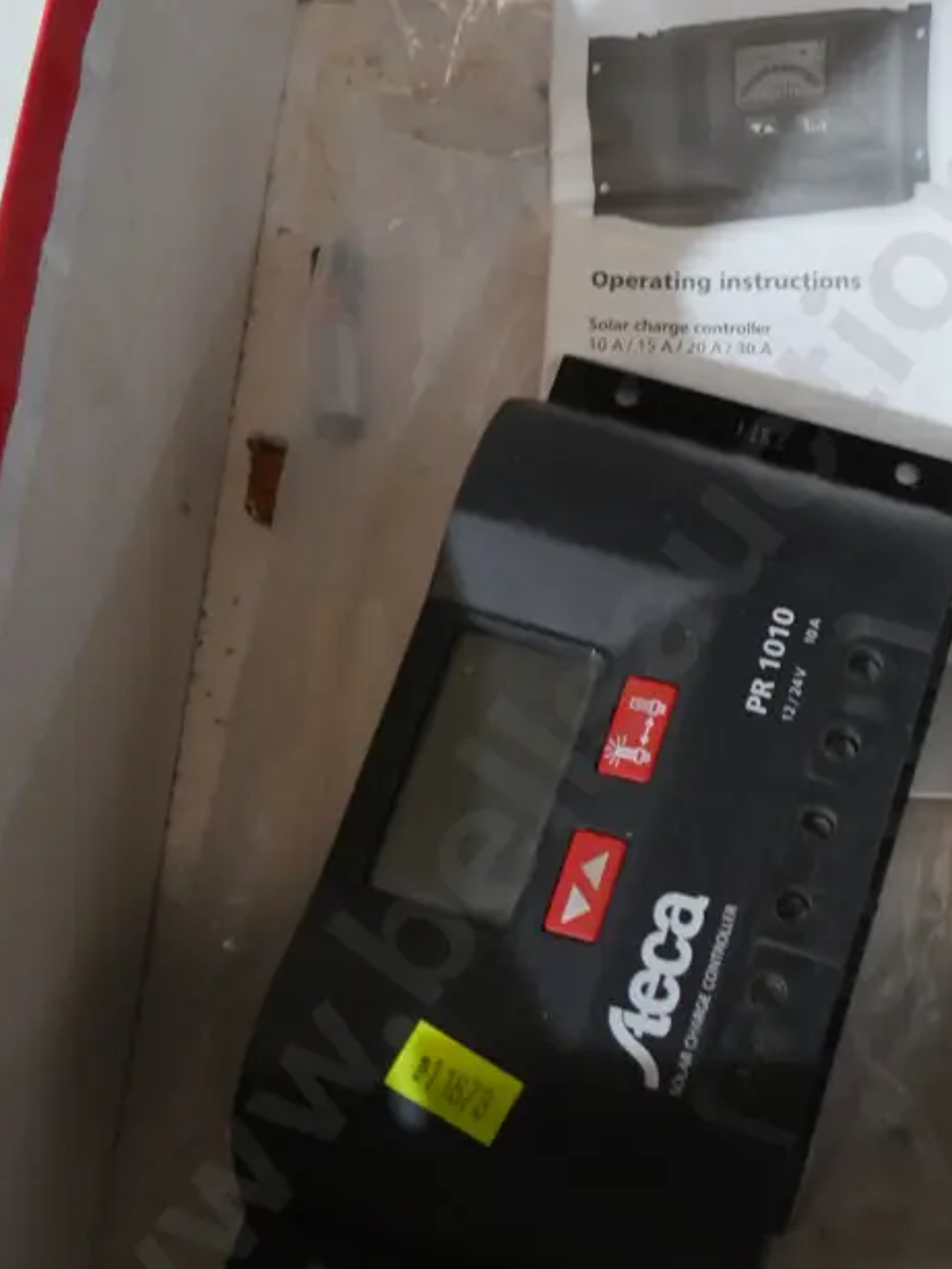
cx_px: 733
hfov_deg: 28.6
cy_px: 527
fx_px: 1832
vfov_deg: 38.1
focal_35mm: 50
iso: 2000
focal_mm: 15
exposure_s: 1/60
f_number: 3.6
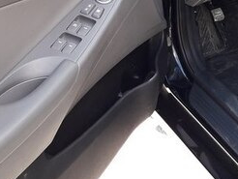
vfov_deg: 18.8
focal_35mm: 75
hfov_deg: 24.7
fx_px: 516
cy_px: -25
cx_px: 239
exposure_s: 1/100
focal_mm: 3.7
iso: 64
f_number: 1.9
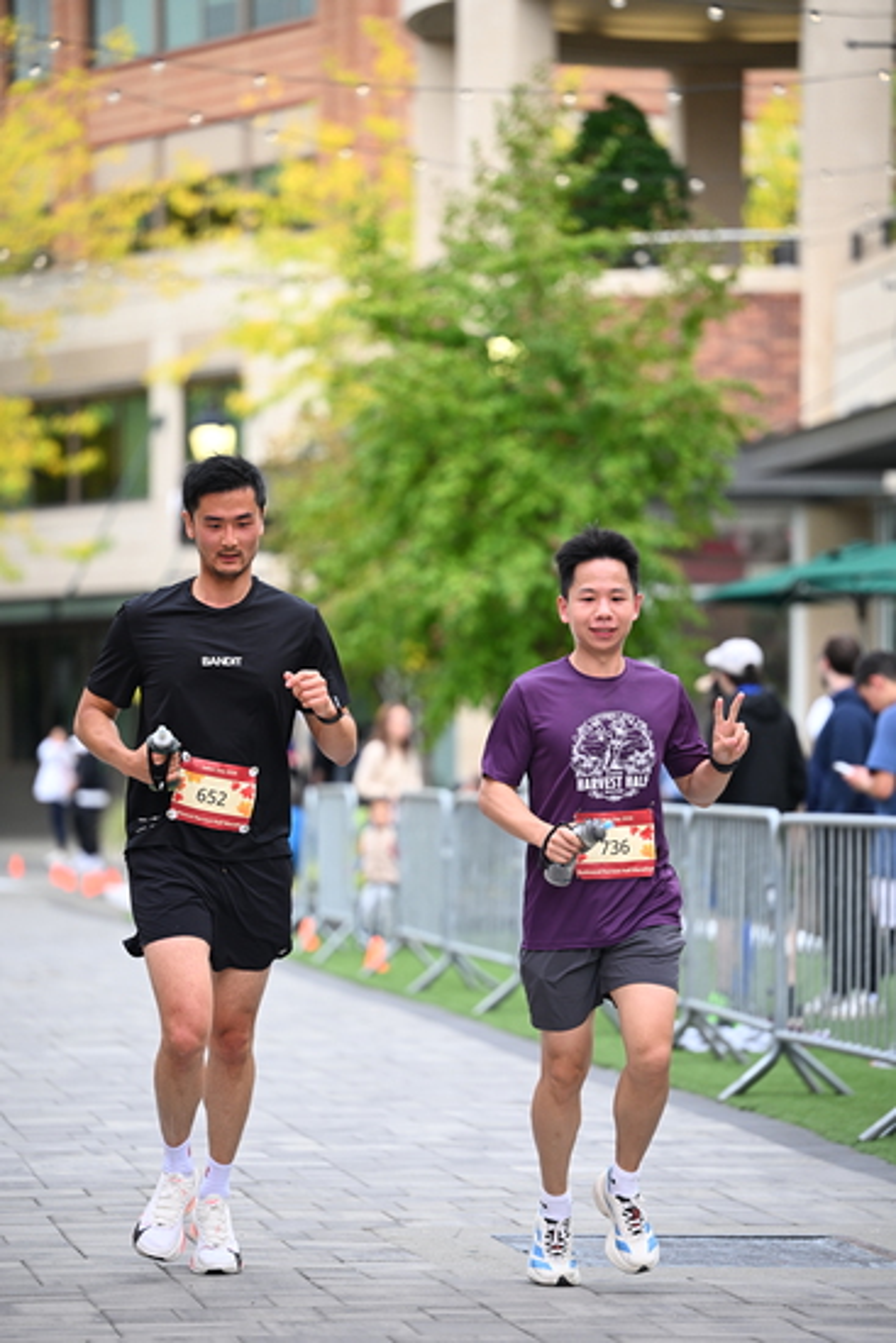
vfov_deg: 14.1
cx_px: 448
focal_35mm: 145
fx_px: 5410
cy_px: 672
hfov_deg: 9.5
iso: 640
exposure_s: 1/1250
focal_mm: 145
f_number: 2.8
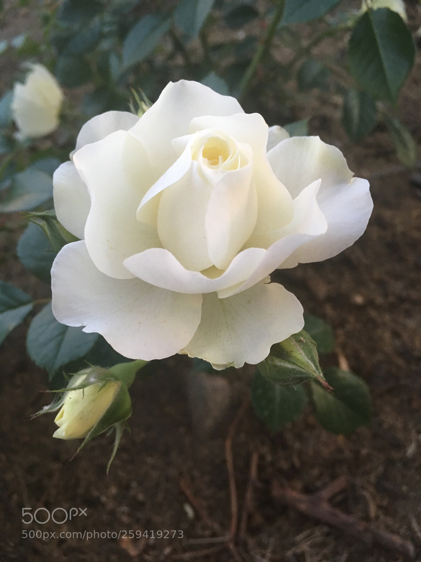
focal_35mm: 29
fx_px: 470
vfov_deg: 61.7
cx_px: 210
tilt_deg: -49.5
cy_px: 281
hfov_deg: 48.2
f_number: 2.2
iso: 125
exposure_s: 1/33
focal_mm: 4.15
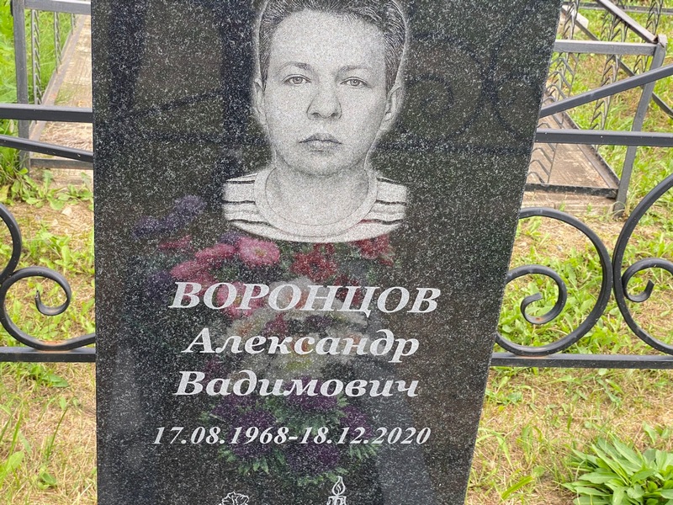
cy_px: 252
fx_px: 1011
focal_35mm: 52
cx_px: 336
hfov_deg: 36.8
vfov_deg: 28.0
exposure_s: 1/204
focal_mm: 6
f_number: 2
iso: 20
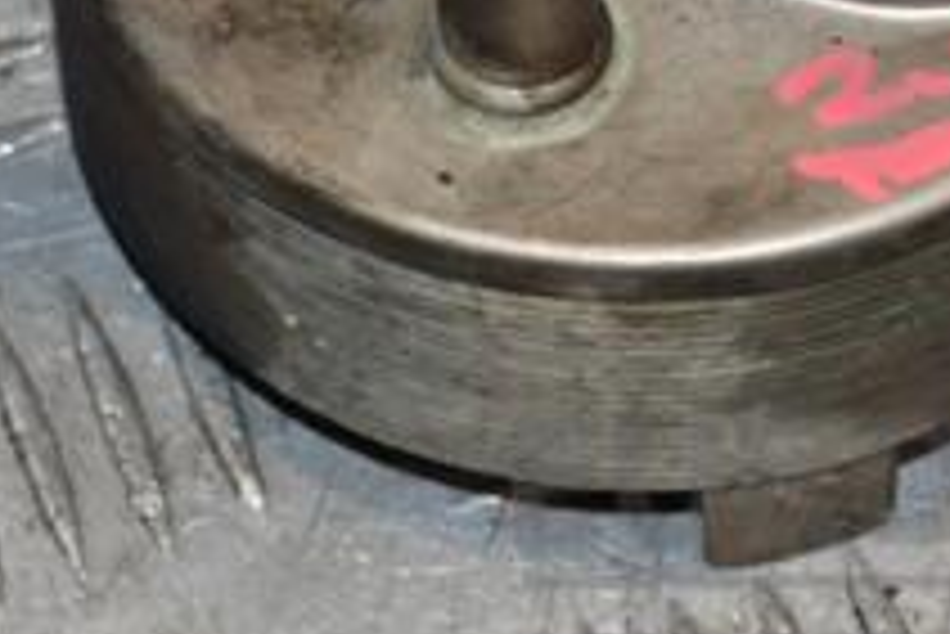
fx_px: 7869
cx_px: 428
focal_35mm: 298
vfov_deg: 4.6
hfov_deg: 6.9
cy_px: -121
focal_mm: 70
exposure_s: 1/200
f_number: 10
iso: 800
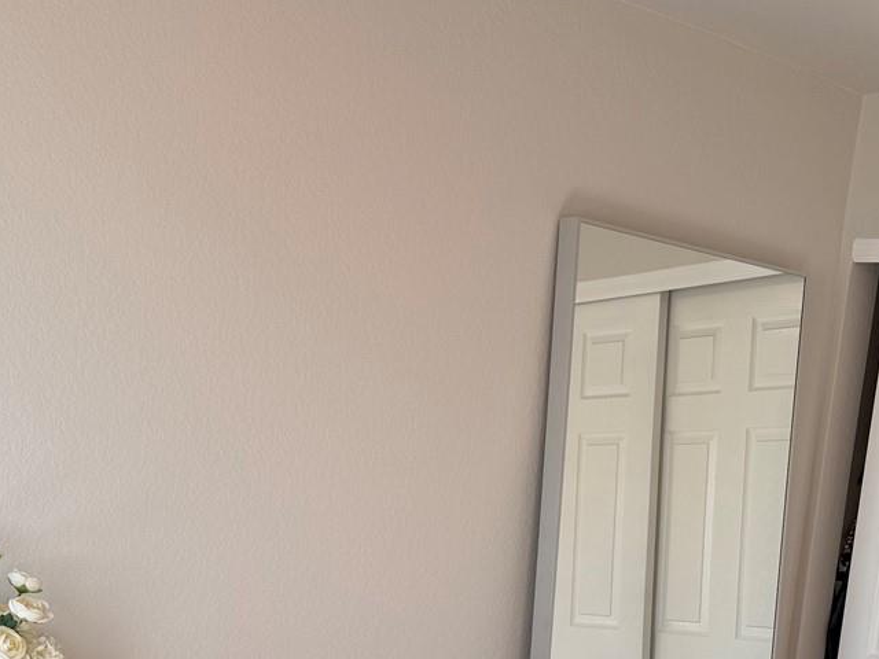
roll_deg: -7.3
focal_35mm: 60
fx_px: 1524
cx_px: 669
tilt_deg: -6.9
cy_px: 637
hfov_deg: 31.6
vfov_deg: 23.5
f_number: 1.78
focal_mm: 6.76
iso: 64
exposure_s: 1/174
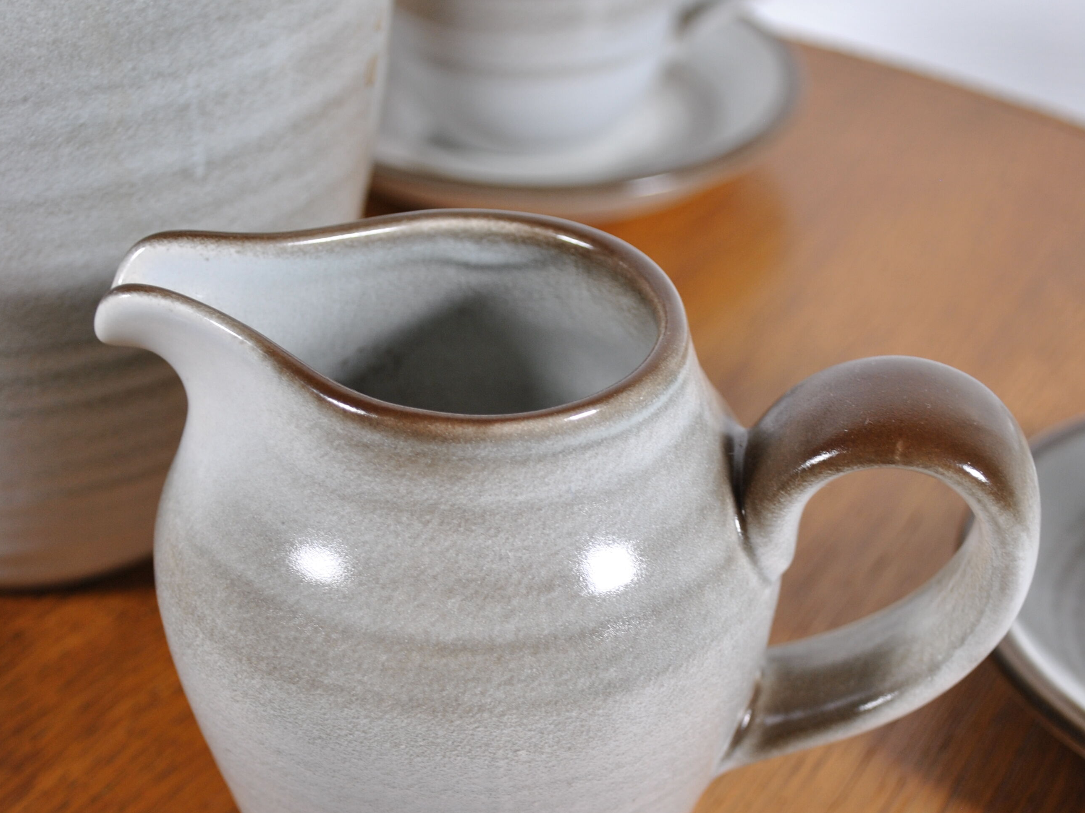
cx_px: 541
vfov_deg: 19.4
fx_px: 2373
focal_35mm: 76
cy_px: 563
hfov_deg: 25.8
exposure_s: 1/50
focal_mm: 35
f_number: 5
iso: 200
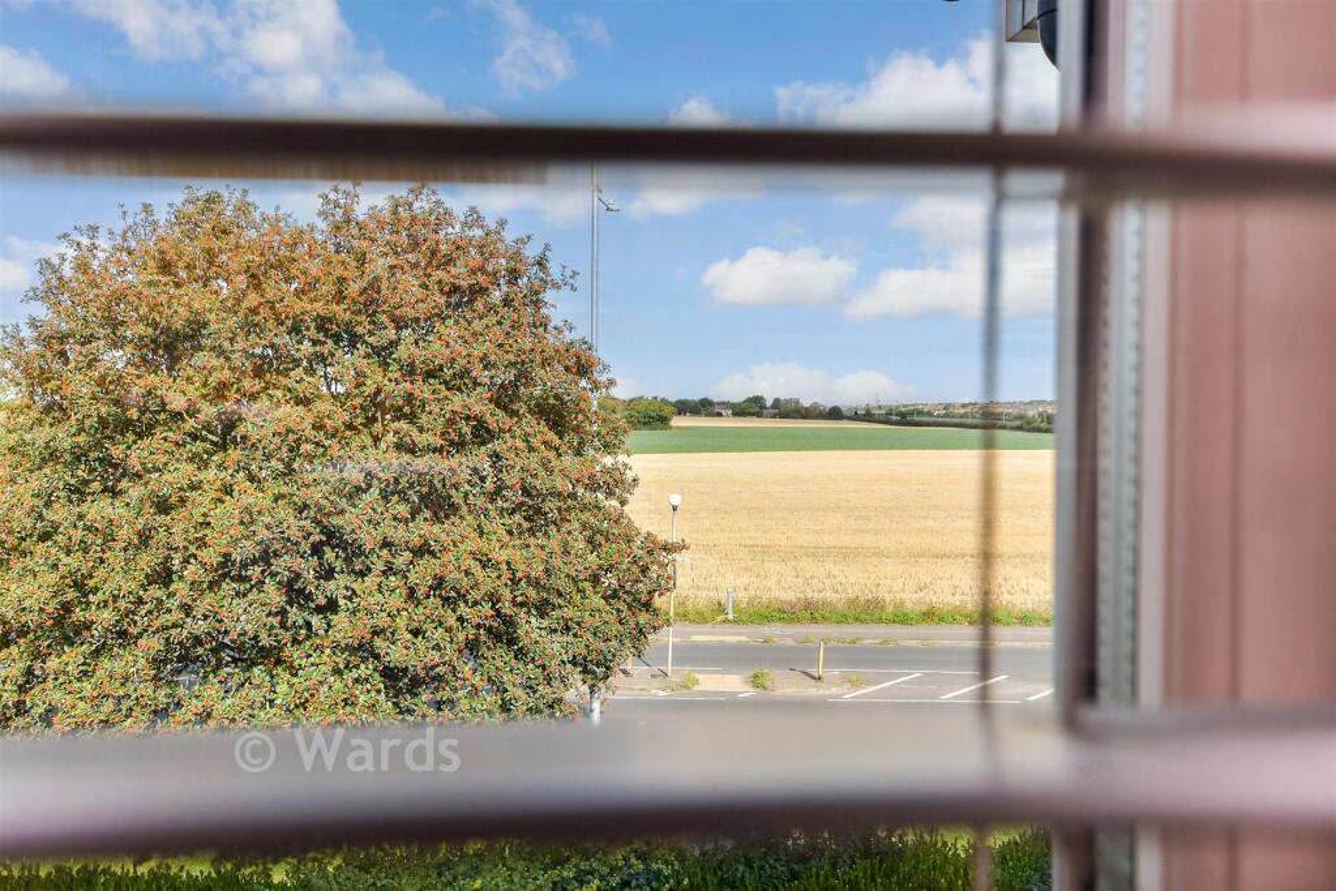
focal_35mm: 30
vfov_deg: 43.6
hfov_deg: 61.9
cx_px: 668
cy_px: 446
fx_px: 1113
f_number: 8
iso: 200
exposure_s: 1/250
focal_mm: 20
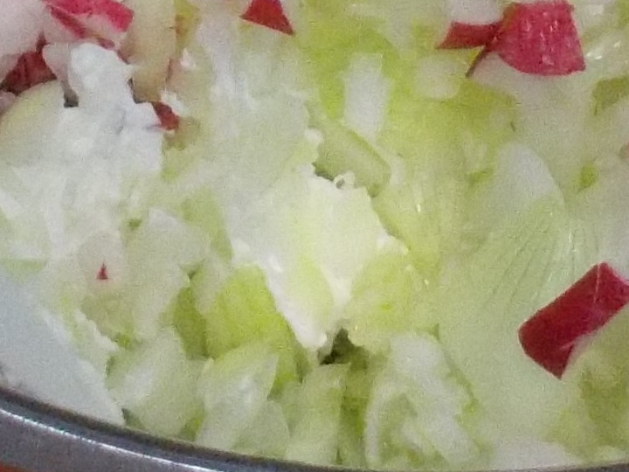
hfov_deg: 13.4
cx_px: 461
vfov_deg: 9.5
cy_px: -465
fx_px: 2671
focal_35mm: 147
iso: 500
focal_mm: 4.1
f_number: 3.3
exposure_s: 1/125
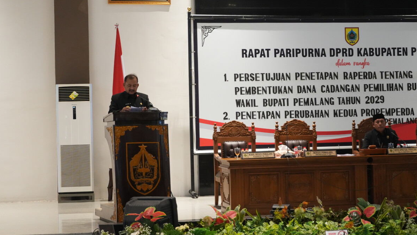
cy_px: 108
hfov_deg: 28.6
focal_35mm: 74
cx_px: 209
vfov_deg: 16.3
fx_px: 818
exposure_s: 1/100
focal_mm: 70
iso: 6400
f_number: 5.6
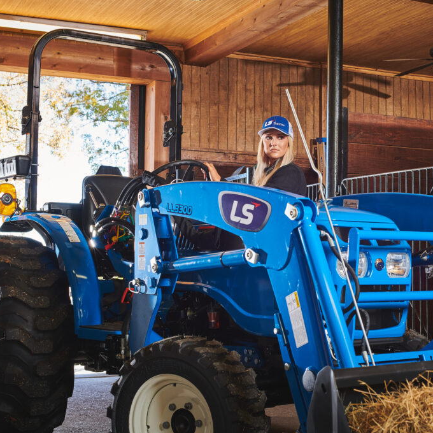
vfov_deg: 26.9
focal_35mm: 64
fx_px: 906
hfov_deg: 26.7
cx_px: 288
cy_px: 217
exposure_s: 1/100
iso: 800
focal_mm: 50
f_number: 8
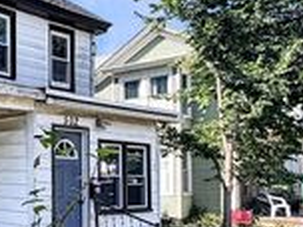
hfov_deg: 30.7
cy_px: 69
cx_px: -106
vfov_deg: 31.2
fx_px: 403
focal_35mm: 46
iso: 40
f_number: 2.2
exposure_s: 1/607
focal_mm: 2.22
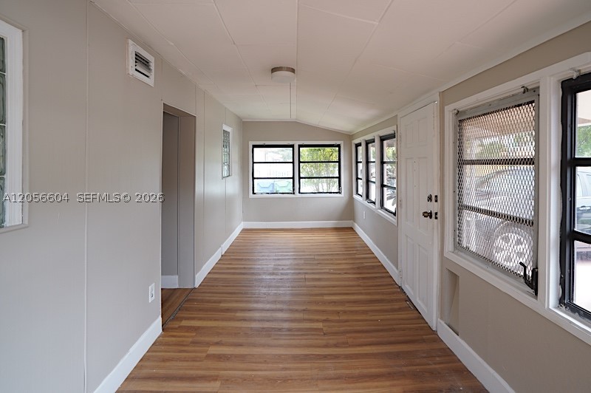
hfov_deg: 90.0
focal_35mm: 18
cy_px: 196
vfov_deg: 67.3
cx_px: 296
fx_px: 295
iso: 320
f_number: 7.1
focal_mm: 18
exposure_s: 1/30
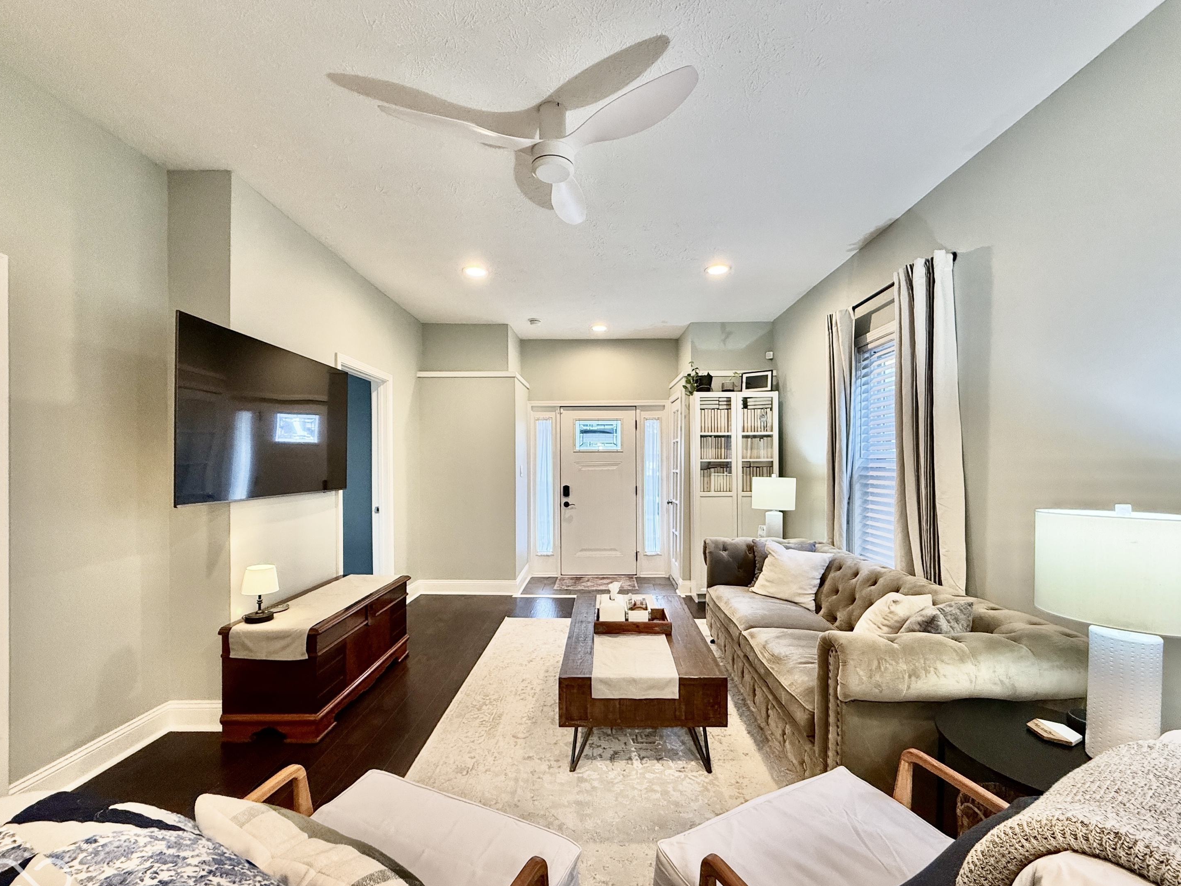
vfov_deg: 81.7
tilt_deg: +0.1
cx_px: 608
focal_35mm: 15
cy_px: 466
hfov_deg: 98.1
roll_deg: +0.1
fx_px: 512
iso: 320
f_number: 2.2
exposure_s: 1/120
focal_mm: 2.22
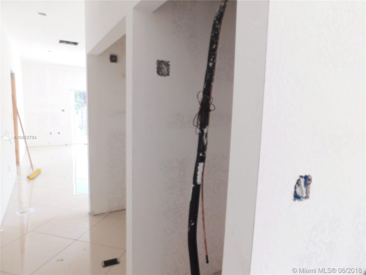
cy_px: 138
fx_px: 243
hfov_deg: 73.9
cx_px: 183
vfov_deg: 58.9
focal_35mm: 23
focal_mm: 4
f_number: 3
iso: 125
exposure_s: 1/40
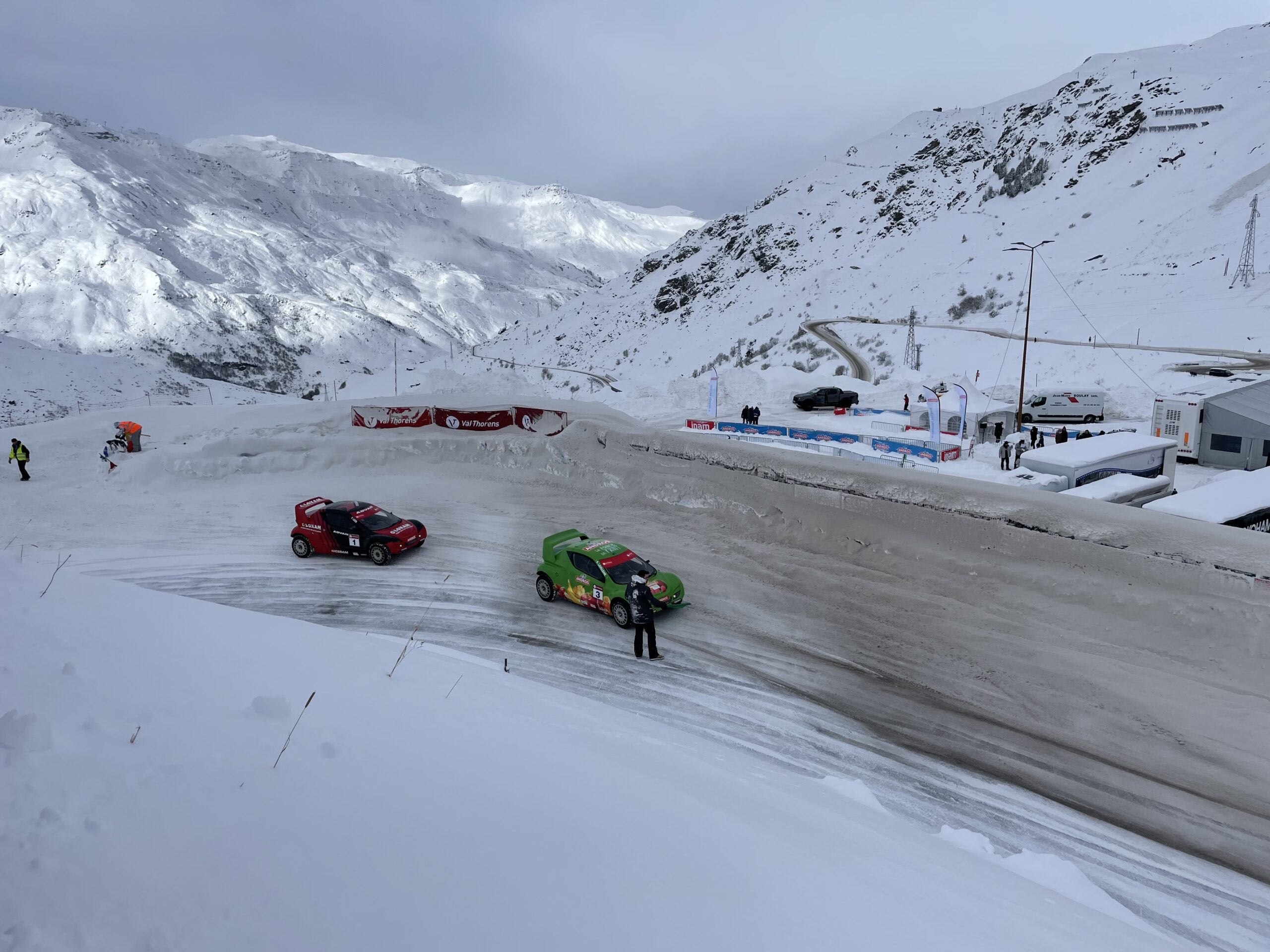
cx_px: 635
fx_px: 954
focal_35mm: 26
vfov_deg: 53.1
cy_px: 476
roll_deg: +1.4
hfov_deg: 67.3
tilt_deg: -14.3
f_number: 1.6
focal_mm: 4.2
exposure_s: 1/9804
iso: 32
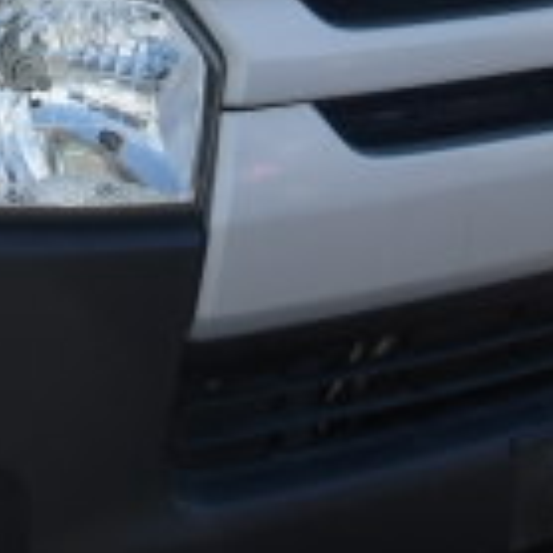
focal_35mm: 110
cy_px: -135
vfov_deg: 15.2
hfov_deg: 15.8
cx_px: 191
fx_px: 1988
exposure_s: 1/734
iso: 100
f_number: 3
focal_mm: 4.9
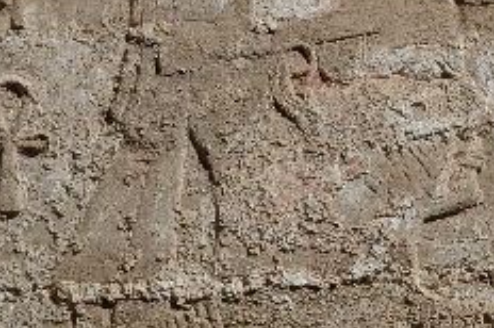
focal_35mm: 233
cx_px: 477
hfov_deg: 8.8
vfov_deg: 5.9
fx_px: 3193
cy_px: 165
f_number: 10
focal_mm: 60
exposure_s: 1/400
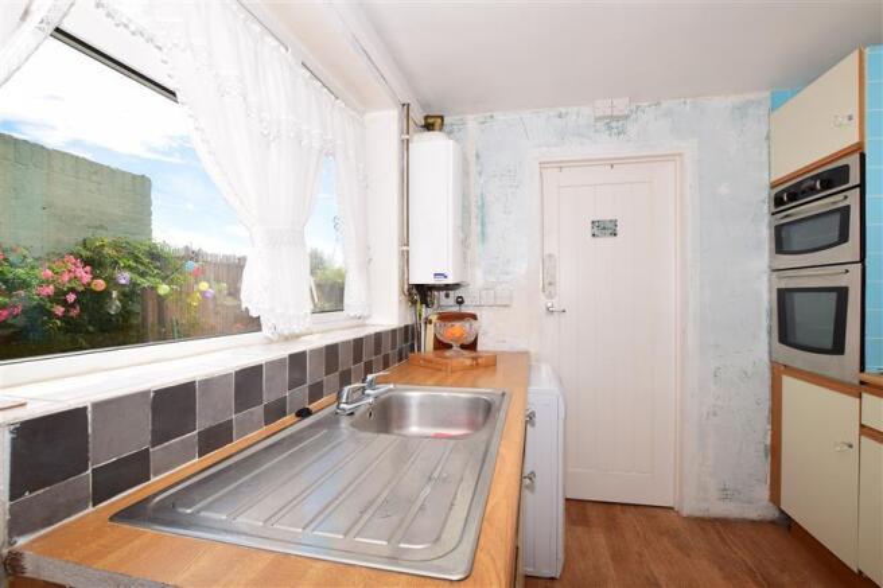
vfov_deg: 77.3
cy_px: 294
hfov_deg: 100.4
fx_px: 368
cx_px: 442
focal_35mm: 15
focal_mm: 10
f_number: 13
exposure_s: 1/200
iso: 200
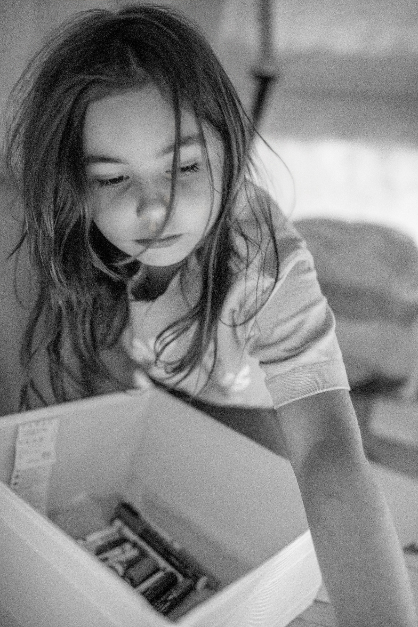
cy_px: 314
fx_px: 610
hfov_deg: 37.9
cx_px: 209
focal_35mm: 35
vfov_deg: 54.4
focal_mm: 35
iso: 20000
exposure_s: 1/160
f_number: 2
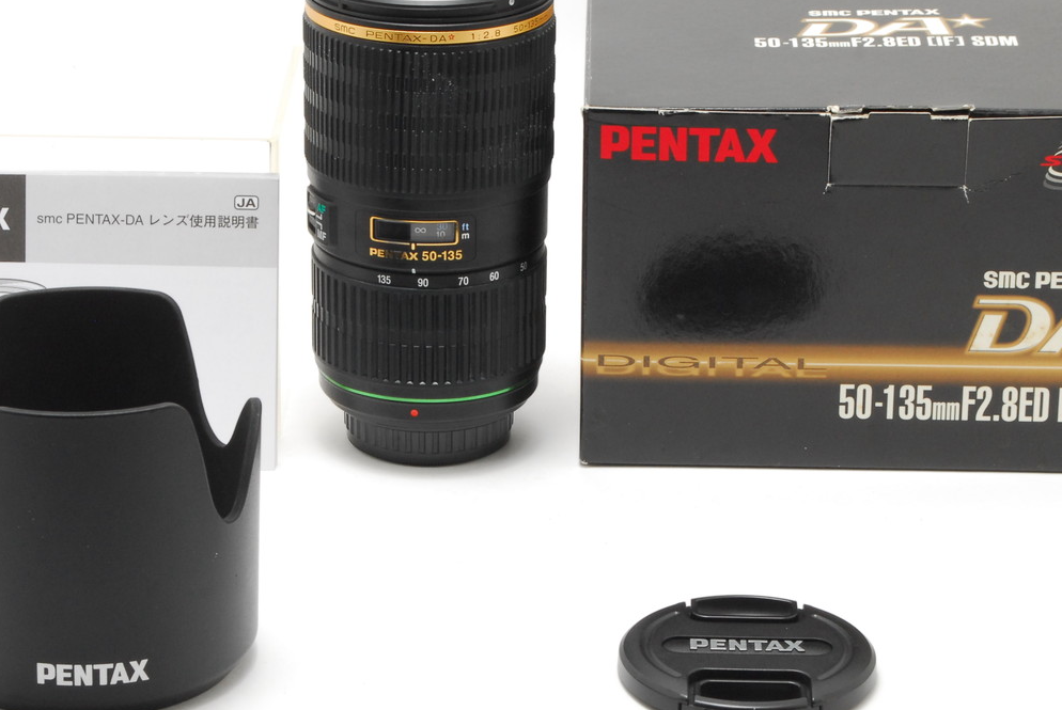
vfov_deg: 10.3
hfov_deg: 15.4
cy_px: 260
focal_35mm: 133
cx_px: 421
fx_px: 3922
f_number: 16
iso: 500
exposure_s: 1/125
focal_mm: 55
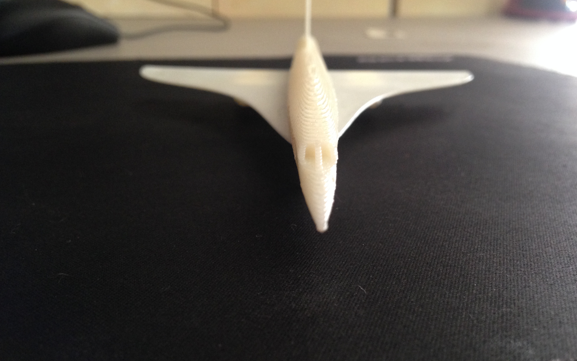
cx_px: 295
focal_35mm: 36
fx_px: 566
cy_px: 197
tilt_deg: -19.3
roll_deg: -0.8
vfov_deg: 35.3
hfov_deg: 54.0
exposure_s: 1/20
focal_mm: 4.12
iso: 200
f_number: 2.4
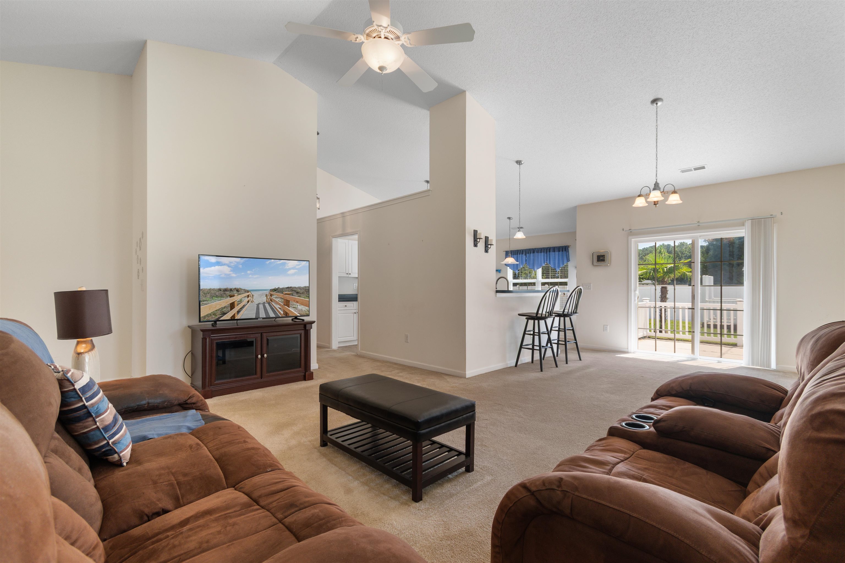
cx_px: 422
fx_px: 352
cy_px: 282
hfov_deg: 100.4
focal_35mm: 15
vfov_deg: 77.3
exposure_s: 1/40
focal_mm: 10
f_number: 4.5
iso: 100
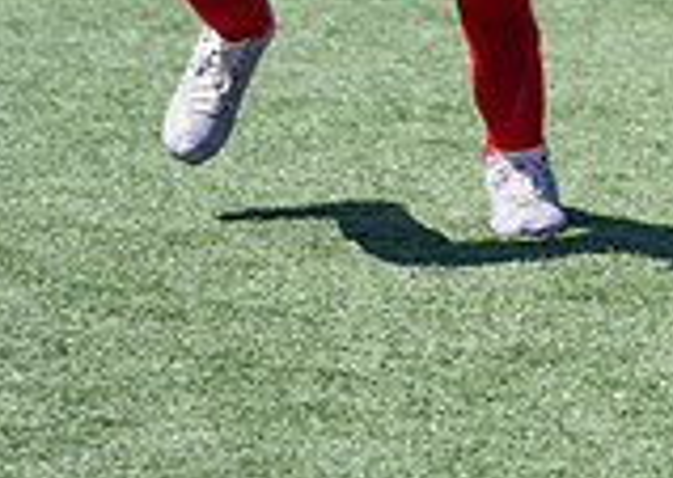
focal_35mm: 366
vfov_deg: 3.9
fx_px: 6984
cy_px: -362
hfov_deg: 5.4
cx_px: 1307
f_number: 2.8
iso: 50
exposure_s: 1/800
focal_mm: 96
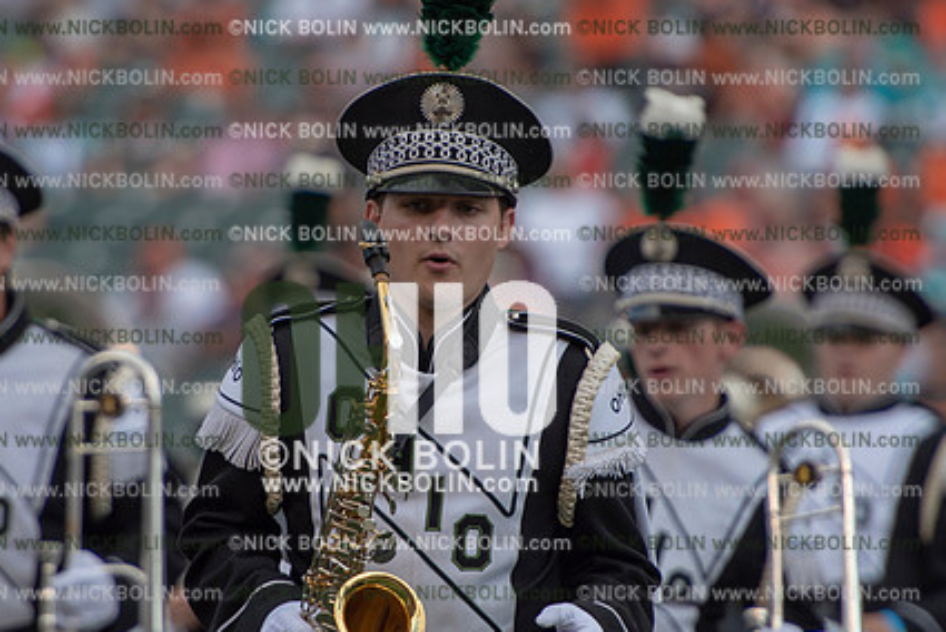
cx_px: 398
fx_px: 13621
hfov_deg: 4.0
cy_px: 388
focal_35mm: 518
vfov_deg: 2.7
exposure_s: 1/1250
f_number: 5.6
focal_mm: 380
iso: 400
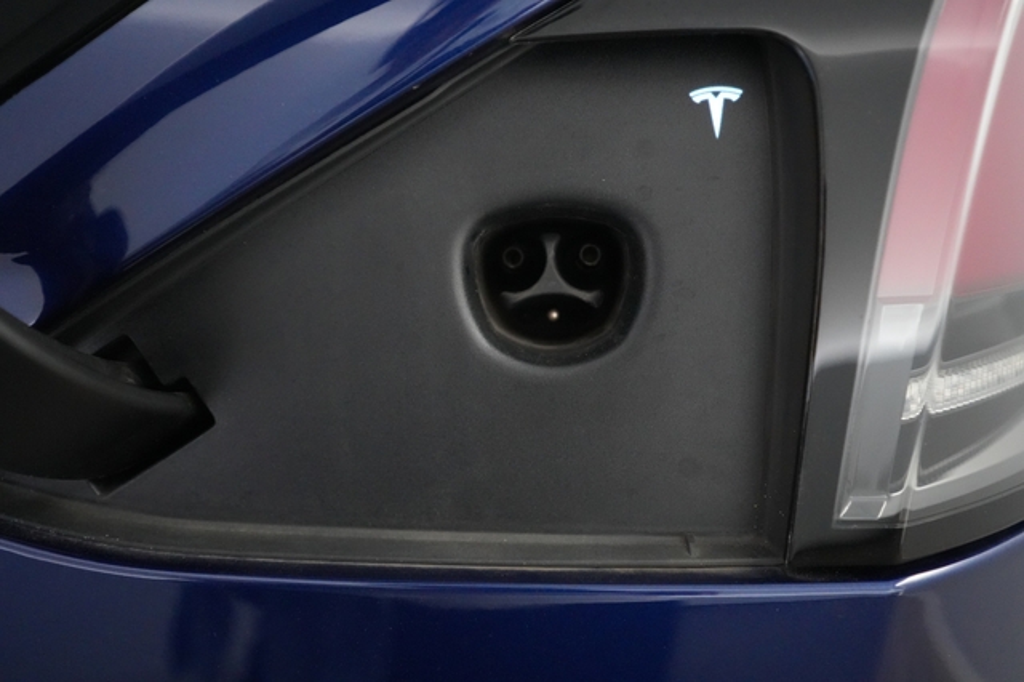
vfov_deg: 46.4
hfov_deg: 65.5
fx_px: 796
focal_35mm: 28
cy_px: 341
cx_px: 512
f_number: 2.8
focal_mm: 28
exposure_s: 1/500
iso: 10000
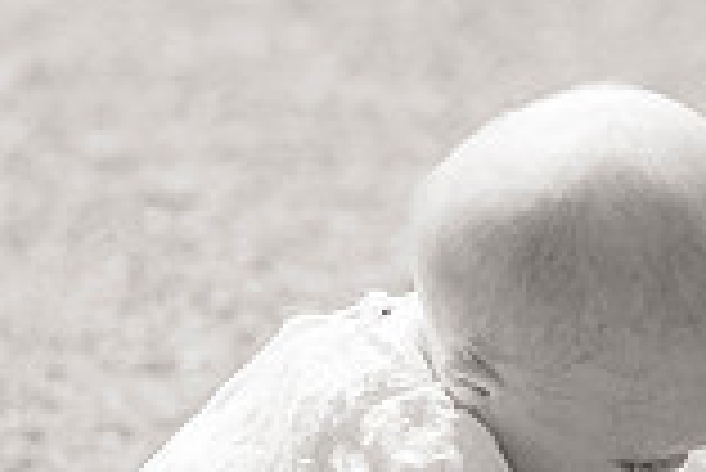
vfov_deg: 4.2
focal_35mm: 328
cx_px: 518
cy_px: 457
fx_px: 6438
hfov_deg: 6.3
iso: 800
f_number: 3.5
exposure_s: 1/4000
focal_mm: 85
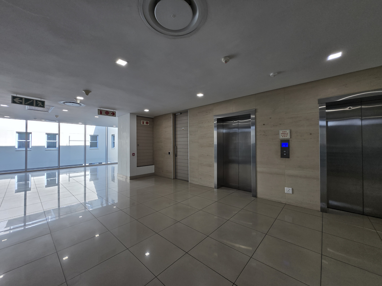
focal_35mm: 13
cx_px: 191
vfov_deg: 89.9
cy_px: 143
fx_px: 143
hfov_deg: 106.2
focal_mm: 1.7
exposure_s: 1/50
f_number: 2.2
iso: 40
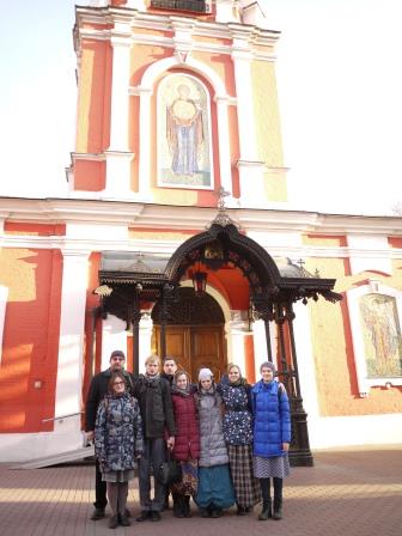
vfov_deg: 63.4
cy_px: 268
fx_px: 434
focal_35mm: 28
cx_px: 201
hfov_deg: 49.7
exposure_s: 1/160
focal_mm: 14
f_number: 2.5
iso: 100
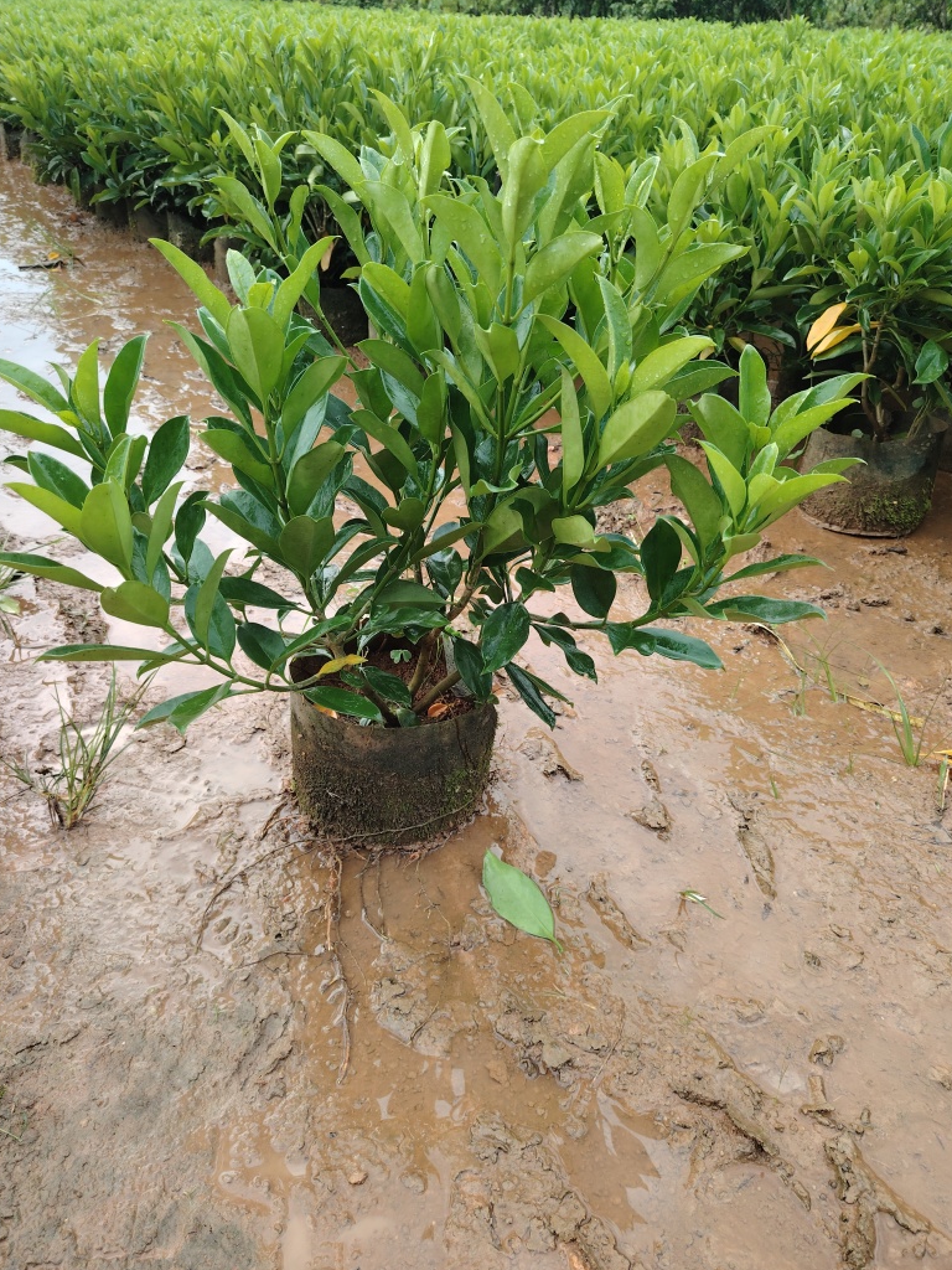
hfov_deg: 54.9
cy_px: 631
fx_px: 917
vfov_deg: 69.4
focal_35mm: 25
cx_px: 480
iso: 488
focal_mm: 5.25
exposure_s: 1/100
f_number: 1.75
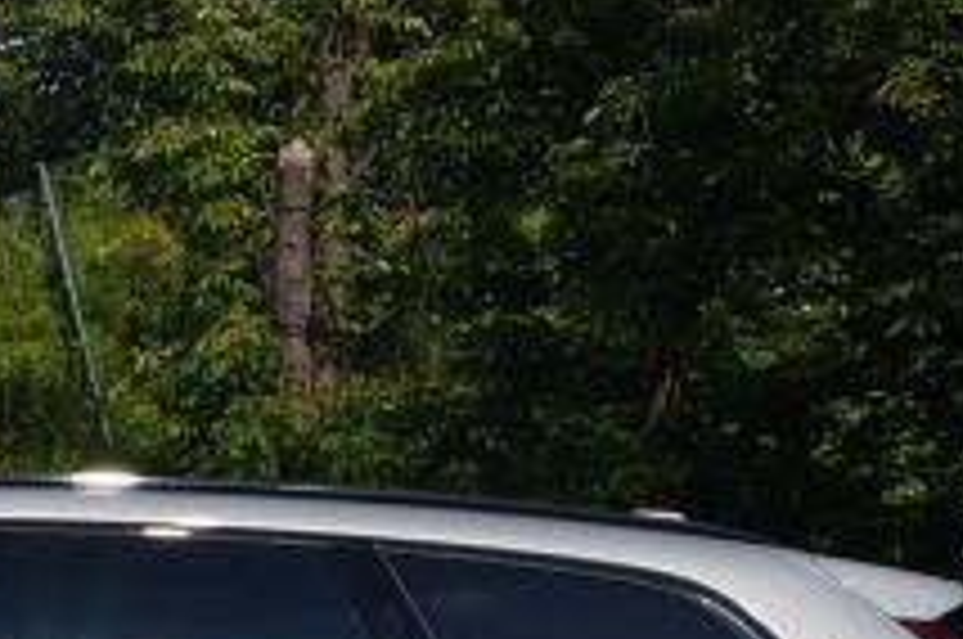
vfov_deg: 8.6
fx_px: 4220
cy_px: 580
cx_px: -346
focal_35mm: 158
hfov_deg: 12.5
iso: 100
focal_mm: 22
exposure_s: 1/320
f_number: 13
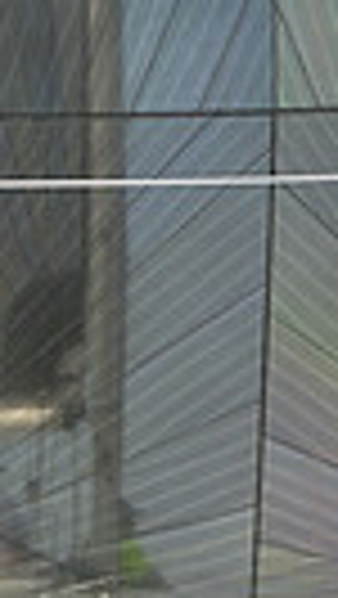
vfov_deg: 6.3
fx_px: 5455
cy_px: 259
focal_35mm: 343
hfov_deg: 3.5
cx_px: 68
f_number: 3.5
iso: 200
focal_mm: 75
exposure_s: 1/1250
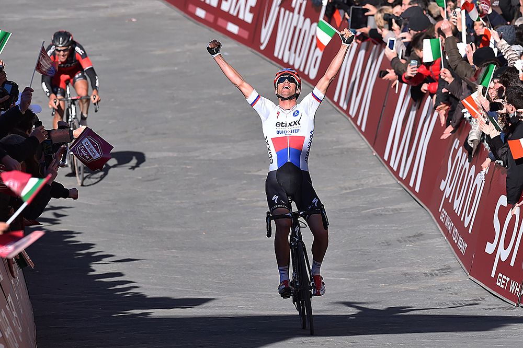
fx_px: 4357
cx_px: 262
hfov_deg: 6.9
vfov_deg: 4.6
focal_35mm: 300
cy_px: 174
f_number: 8
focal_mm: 300
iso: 640
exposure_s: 1/2000
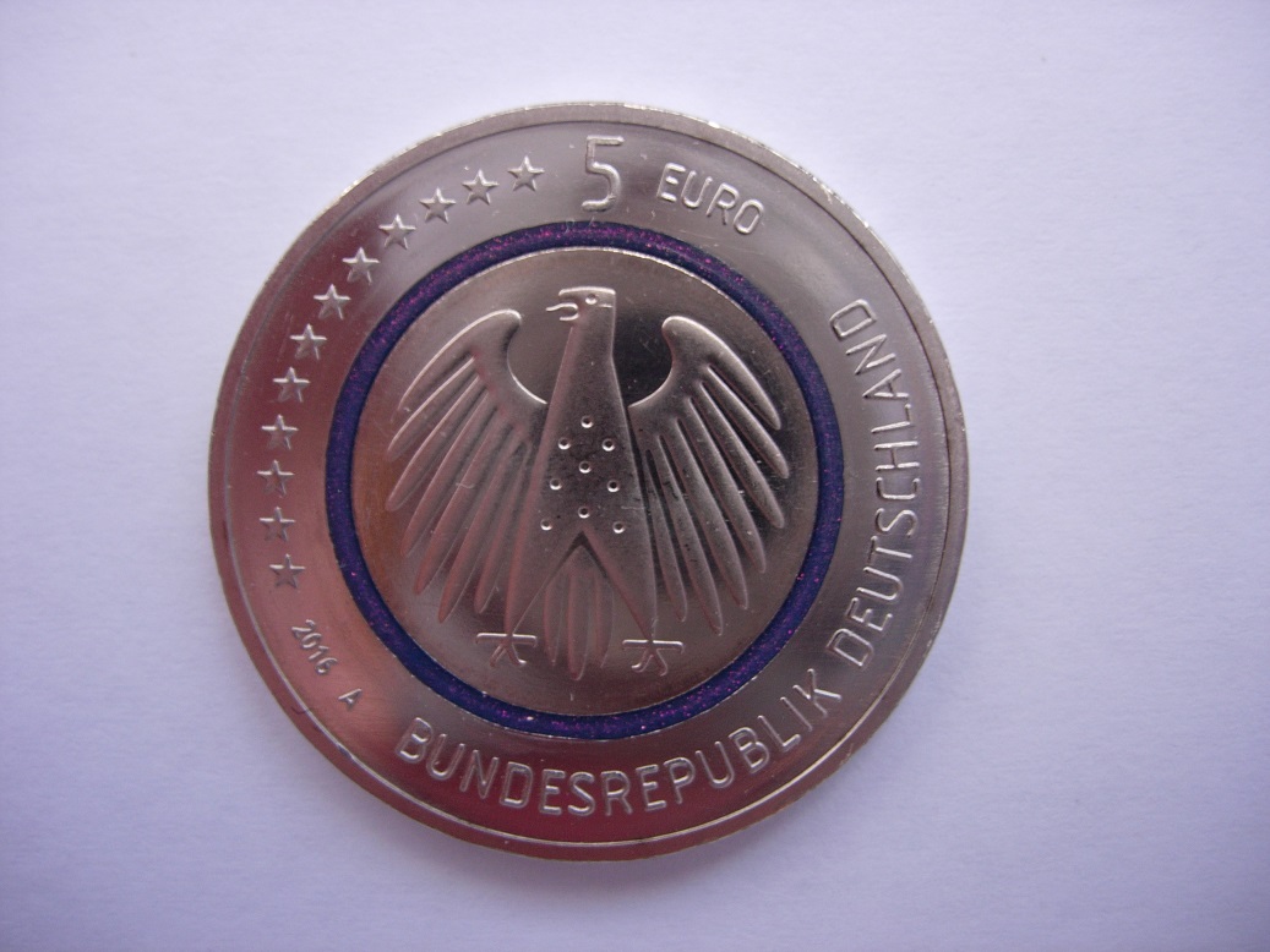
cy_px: 476
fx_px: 1394
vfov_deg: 37.7
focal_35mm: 38
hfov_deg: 49.0
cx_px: 635
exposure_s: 1/32
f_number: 2.8
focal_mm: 7.8
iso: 70
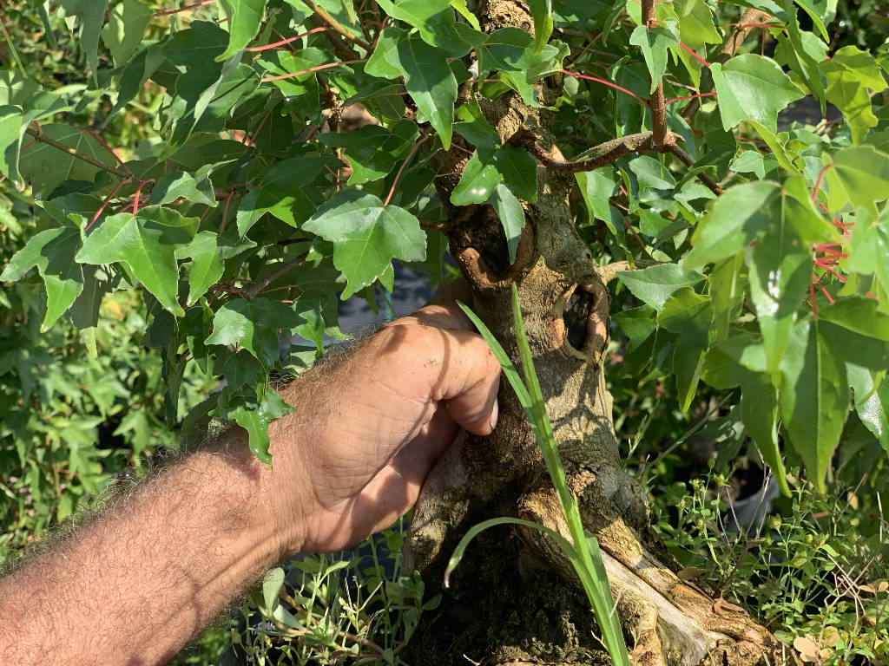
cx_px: 444
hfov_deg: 36.8
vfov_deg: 28.0
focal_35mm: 52
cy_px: 333
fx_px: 1335
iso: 16
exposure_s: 1/375
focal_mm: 6
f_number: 2.4
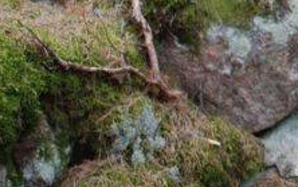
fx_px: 1032
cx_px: 545
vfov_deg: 10.3
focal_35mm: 127
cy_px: 9
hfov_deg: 14.4
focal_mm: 18
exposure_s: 1/50
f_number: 3.5
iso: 100
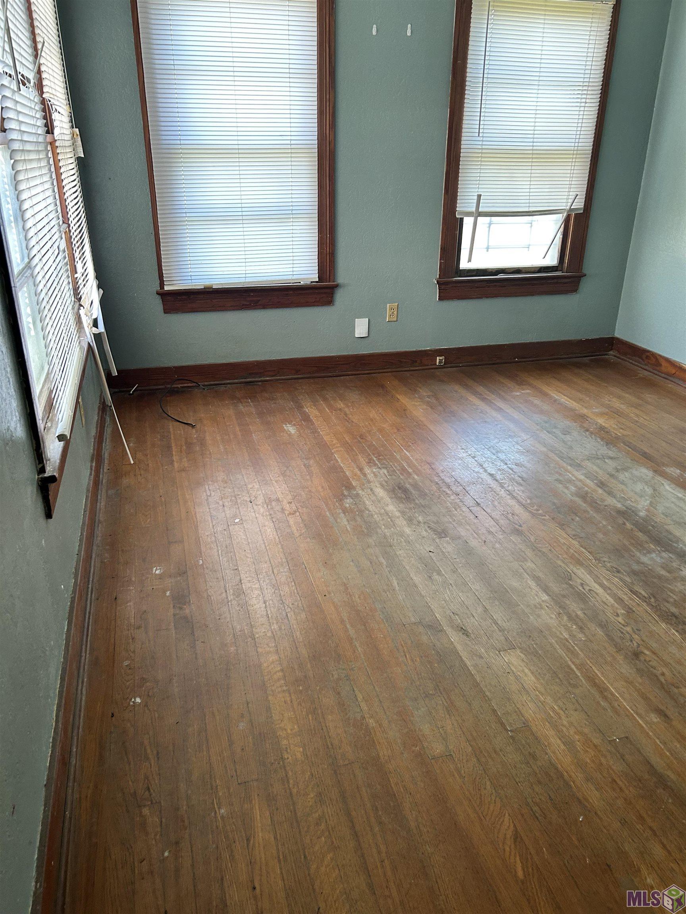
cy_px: 457
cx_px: 343
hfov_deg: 53.1
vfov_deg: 67.3
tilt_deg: -23.6
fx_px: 687
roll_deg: -1.1
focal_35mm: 26
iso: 125
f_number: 1.5
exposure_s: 1/65
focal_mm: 5.7
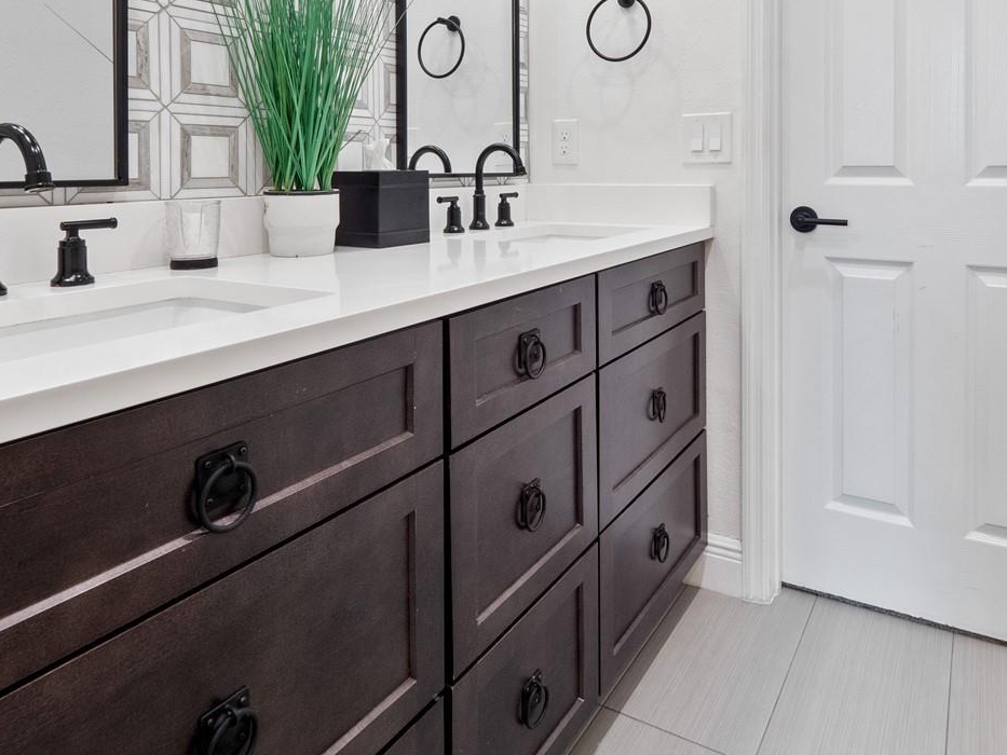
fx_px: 698
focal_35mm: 24
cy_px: 176
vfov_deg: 53.8
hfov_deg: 71.2
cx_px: 572
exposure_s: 1/10
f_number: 8
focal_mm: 7
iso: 320
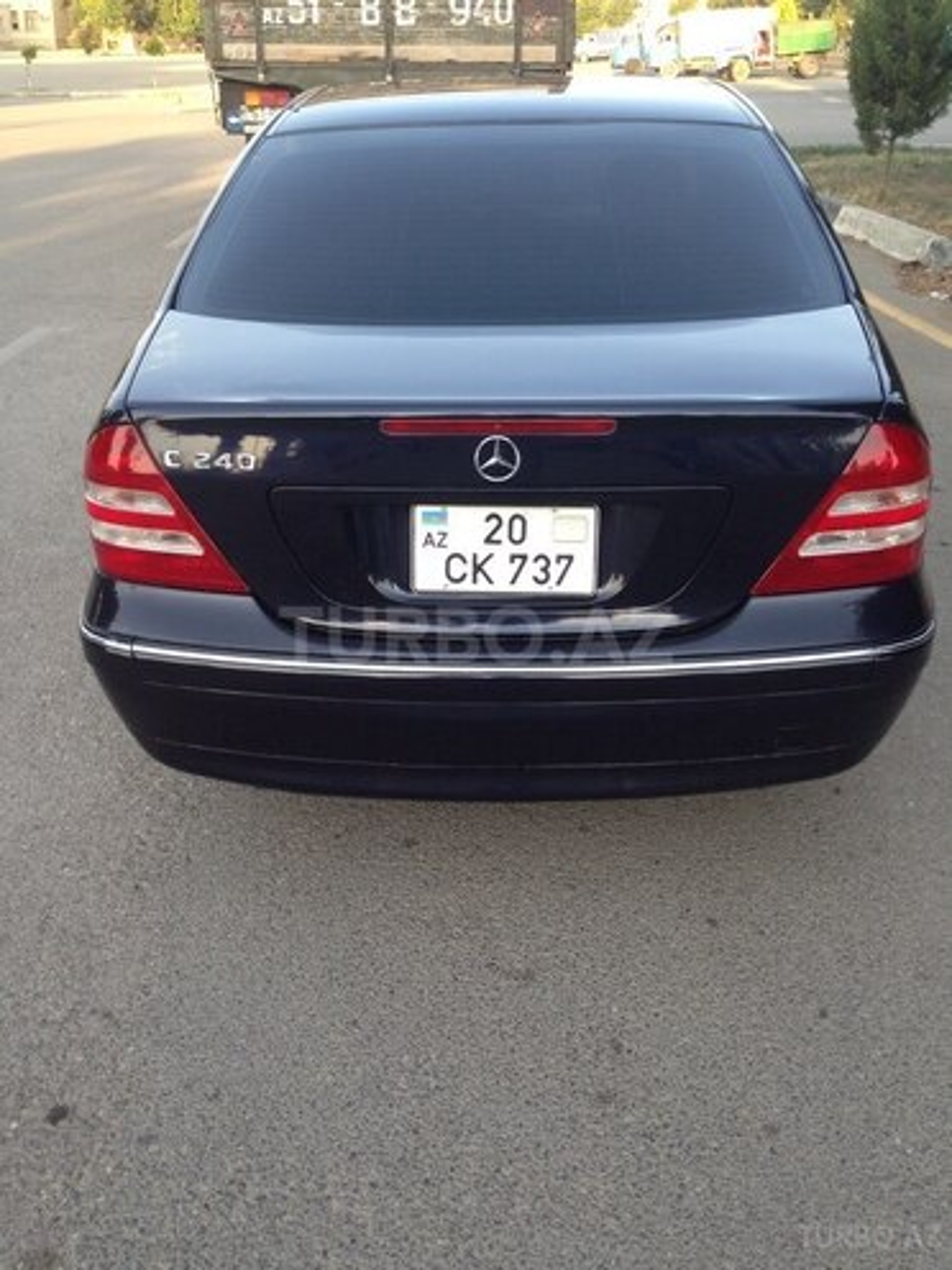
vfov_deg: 55.4
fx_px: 1210
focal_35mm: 33
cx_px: 476
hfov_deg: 42.9
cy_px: 635
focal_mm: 4.12
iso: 50
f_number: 2.4
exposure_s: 1/120
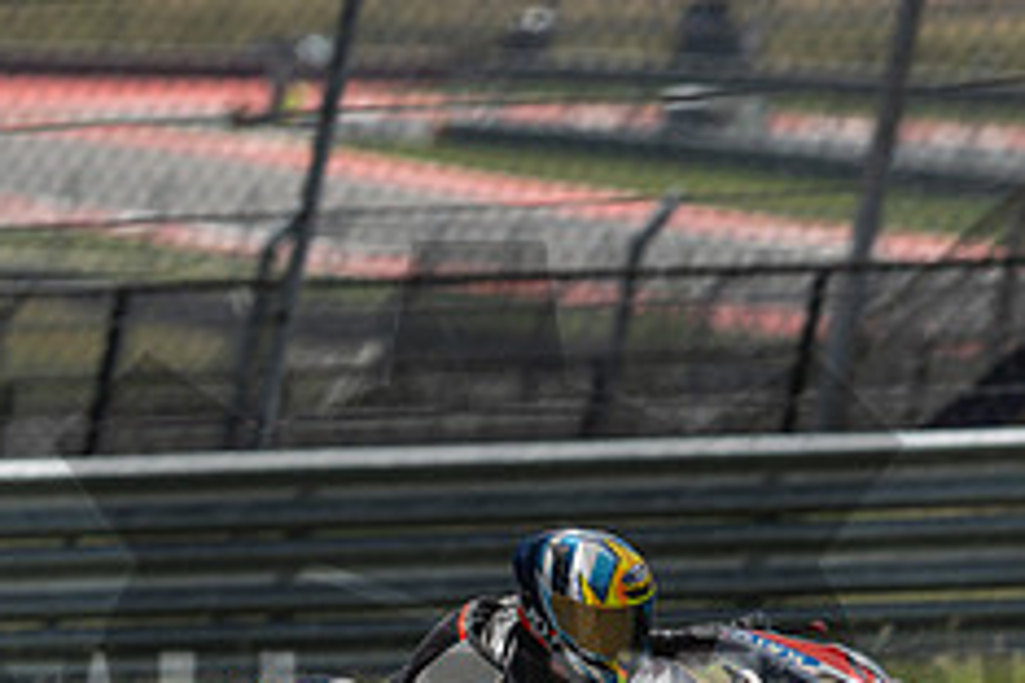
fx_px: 21210
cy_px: 777
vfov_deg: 1.8
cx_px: 477
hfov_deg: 2.8
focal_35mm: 745
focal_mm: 200
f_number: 3.2
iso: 125
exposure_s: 1/2000
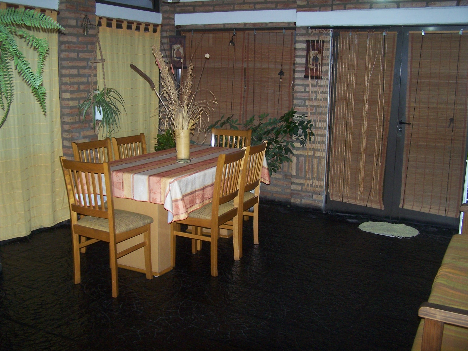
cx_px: 234
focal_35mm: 38
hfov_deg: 49.0
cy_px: 176
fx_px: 514
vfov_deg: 37.7
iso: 140
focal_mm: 6.3
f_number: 2.8
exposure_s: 1/60
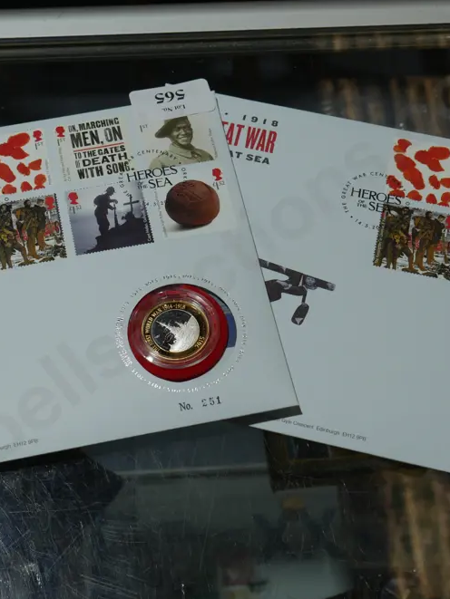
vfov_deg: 31.2
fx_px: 1074
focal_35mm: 62
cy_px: 299
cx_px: 183
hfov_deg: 23.6
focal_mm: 20
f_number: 6.3
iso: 200
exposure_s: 1/100
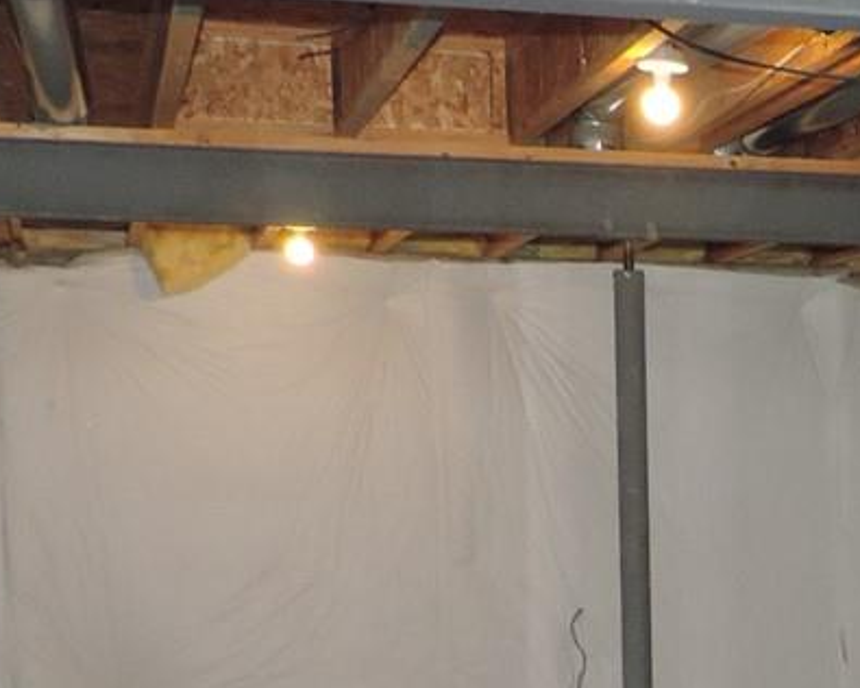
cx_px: 1010
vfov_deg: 15.7
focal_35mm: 95
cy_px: 797
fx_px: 2418
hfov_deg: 19.1
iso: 320
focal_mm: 4.3
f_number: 3
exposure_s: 1/50
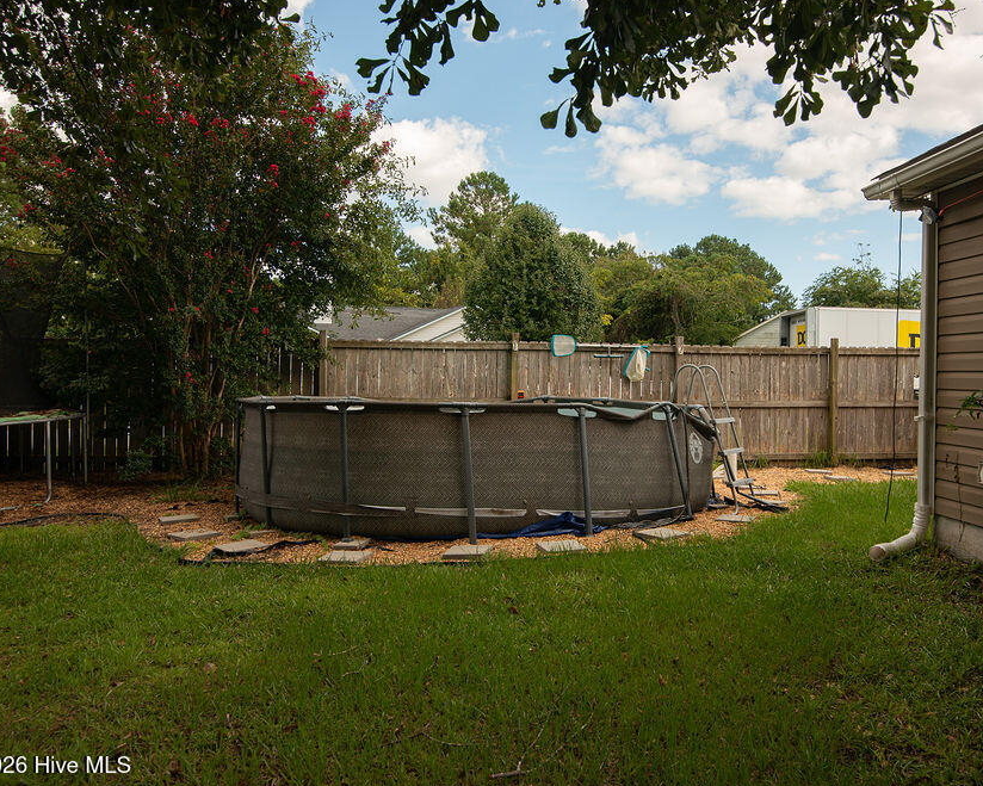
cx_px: 564
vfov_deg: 51.5
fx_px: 815
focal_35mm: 28
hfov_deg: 61.9
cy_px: 394
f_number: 7.1
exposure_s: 1/640
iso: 320
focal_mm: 24
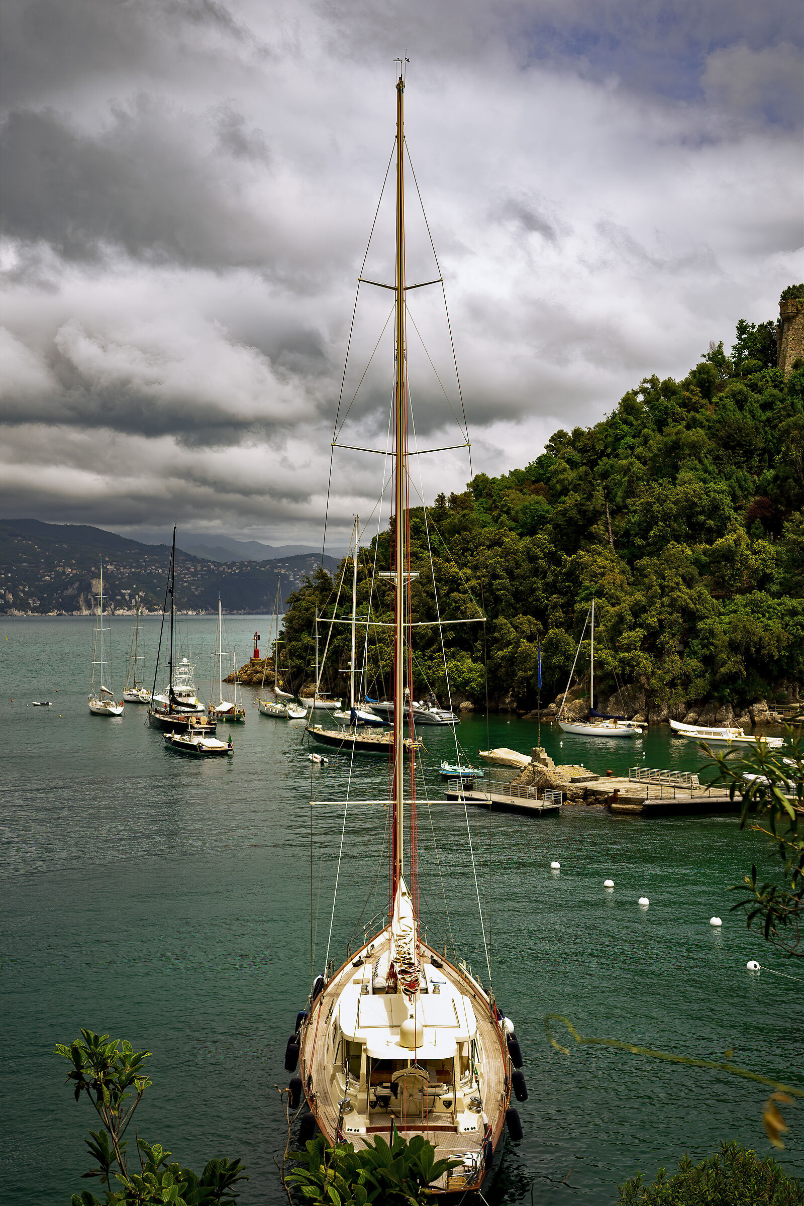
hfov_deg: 29.9
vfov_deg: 43.6
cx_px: 402
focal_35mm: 45
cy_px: 603
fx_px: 1507
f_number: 4.5
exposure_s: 1/1000
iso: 80
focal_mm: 45
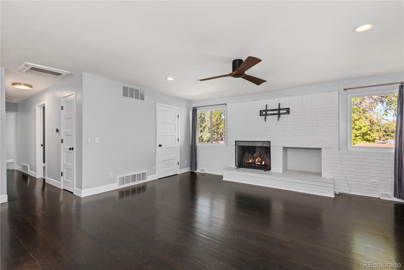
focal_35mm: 16
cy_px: 135
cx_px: 202
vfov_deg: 73.8
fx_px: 180
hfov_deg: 96.7
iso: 400
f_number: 8
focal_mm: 16
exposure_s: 1/5
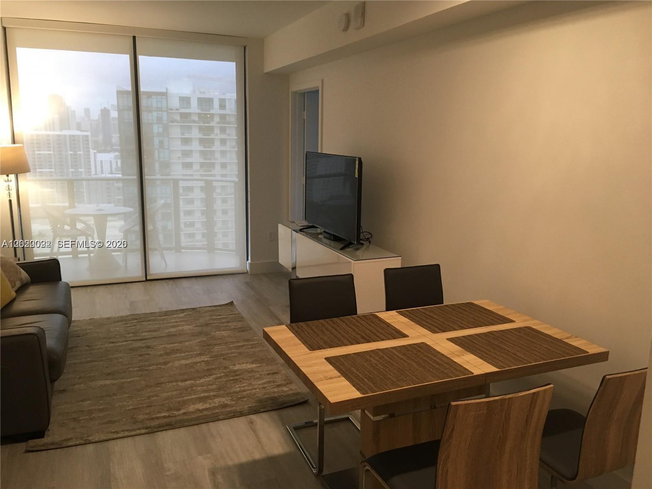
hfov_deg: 61.7
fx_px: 546
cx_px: 326
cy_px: 244
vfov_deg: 48.2
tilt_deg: -12.2
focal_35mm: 29
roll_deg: -0.7
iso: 125
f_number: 2.2
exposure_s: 1/30
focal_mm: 4.15
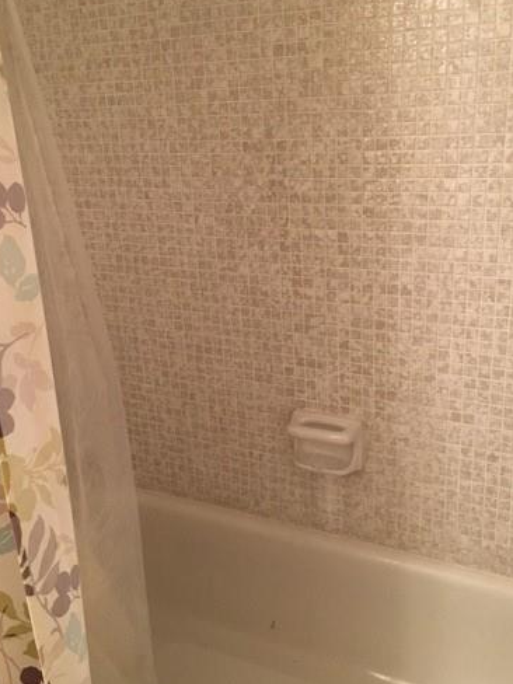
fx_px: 751
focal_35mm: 38
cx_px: 214
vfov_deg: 49.0
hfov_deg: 37.6
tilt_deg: -20.0
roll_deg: +3.2
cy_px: 341
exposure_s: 1/30
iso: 160
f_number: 2.2
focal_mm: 4.15
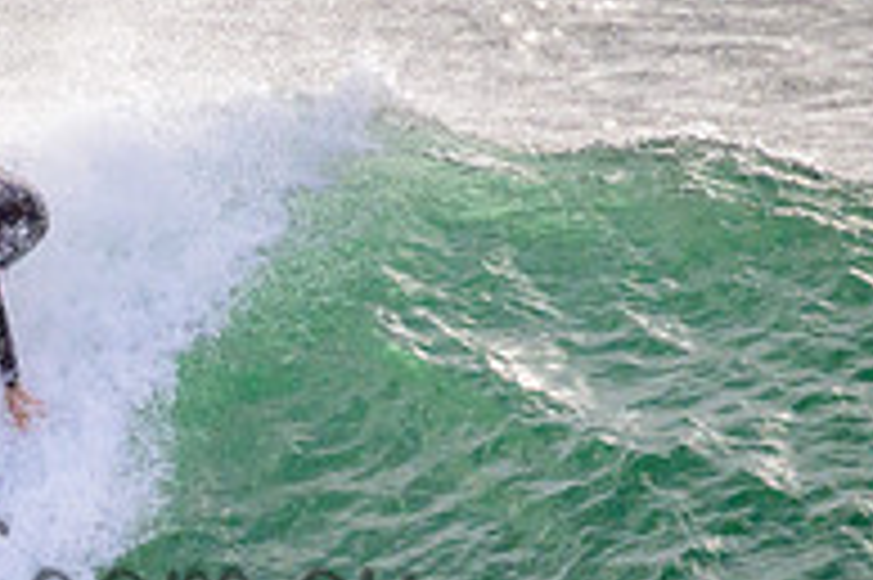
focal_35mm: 2392
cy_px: 551
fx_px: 57956
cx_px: -58
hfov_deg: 0.9
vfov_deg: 0.6
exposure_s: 1/2000
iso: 1000
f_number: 11
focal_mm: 800
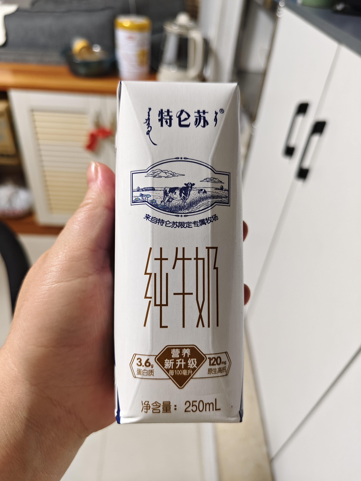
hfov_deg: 58.9
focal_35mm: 23
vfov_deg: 73.9
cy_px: 240
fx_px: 320
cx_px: 180
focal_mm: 5.56
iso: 1320
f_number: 1.88
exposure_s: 1/50
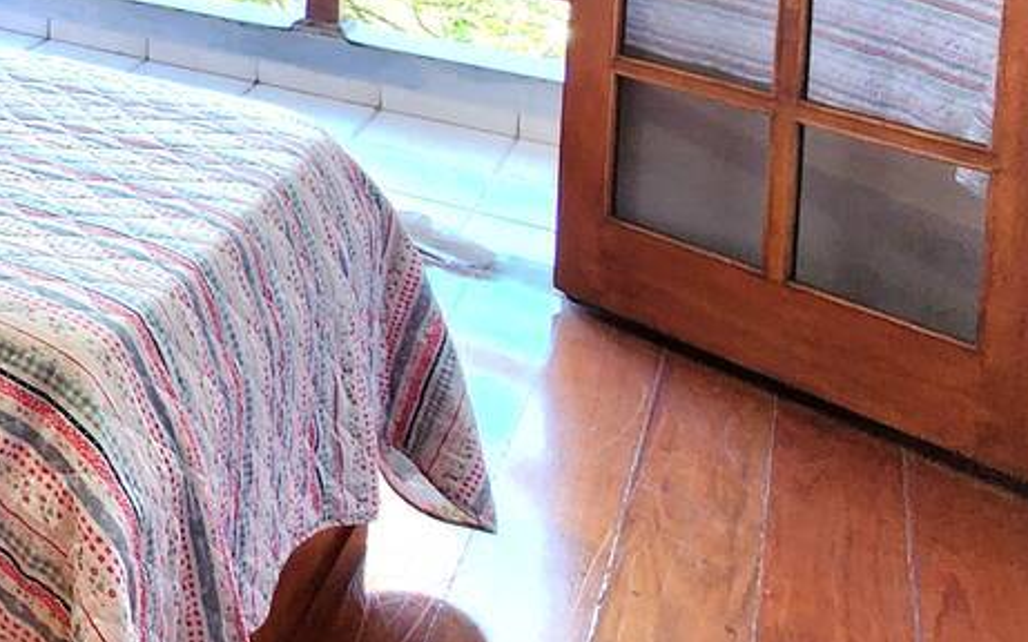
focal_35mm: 43
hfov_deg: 29.9
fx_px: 1205
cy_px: -274
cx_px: -471
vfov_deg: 24.4
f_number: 2.2
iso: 125
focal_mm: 2.2
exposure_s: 1/60.2
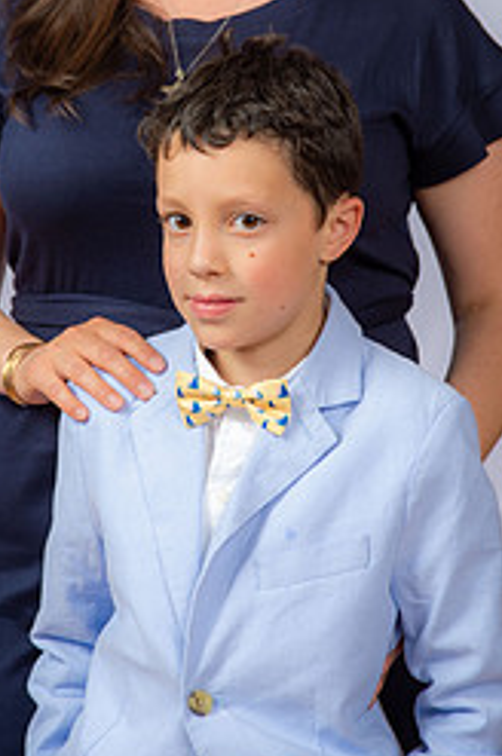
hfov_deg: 10.4
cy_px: 211
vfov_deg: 15.6
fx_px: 2748
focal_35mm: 131
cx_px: 228
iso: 250
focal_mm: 72
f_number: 6.3
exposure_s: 1/160
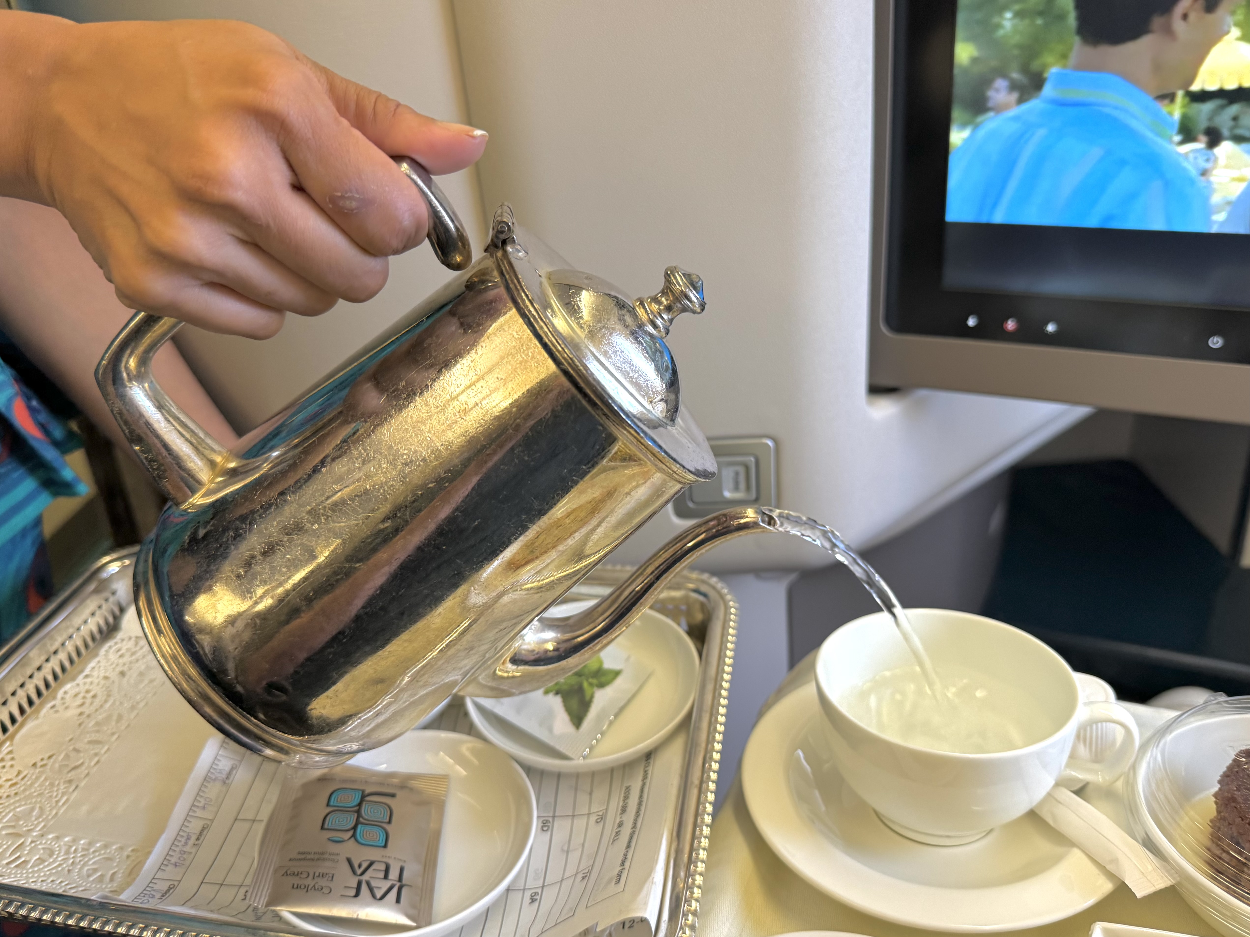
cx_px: 625
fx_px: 867
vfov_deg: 56.8
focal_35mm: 24
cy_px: 468
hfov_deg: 71.6
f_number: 1.78
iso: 200
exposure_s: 1/57
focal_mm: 6.86
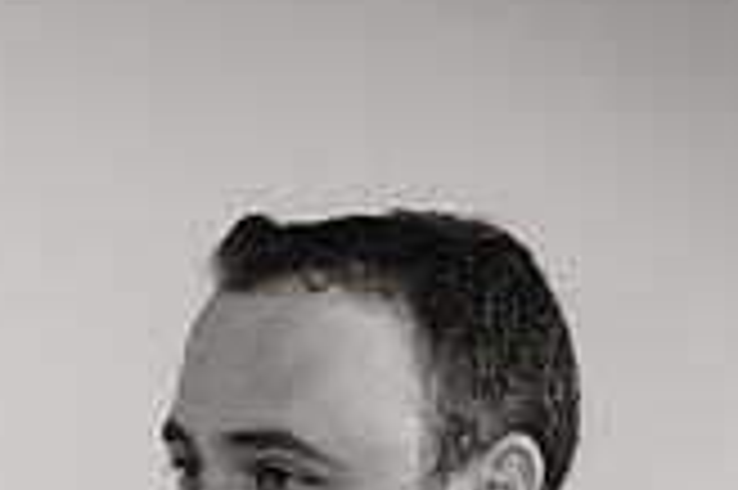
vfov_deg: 7.6
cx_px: 338
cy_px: 731
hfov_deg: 11.6
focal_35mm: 177
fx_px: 3625
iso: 1600
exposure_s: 1/160
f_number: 2.2
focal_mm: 50
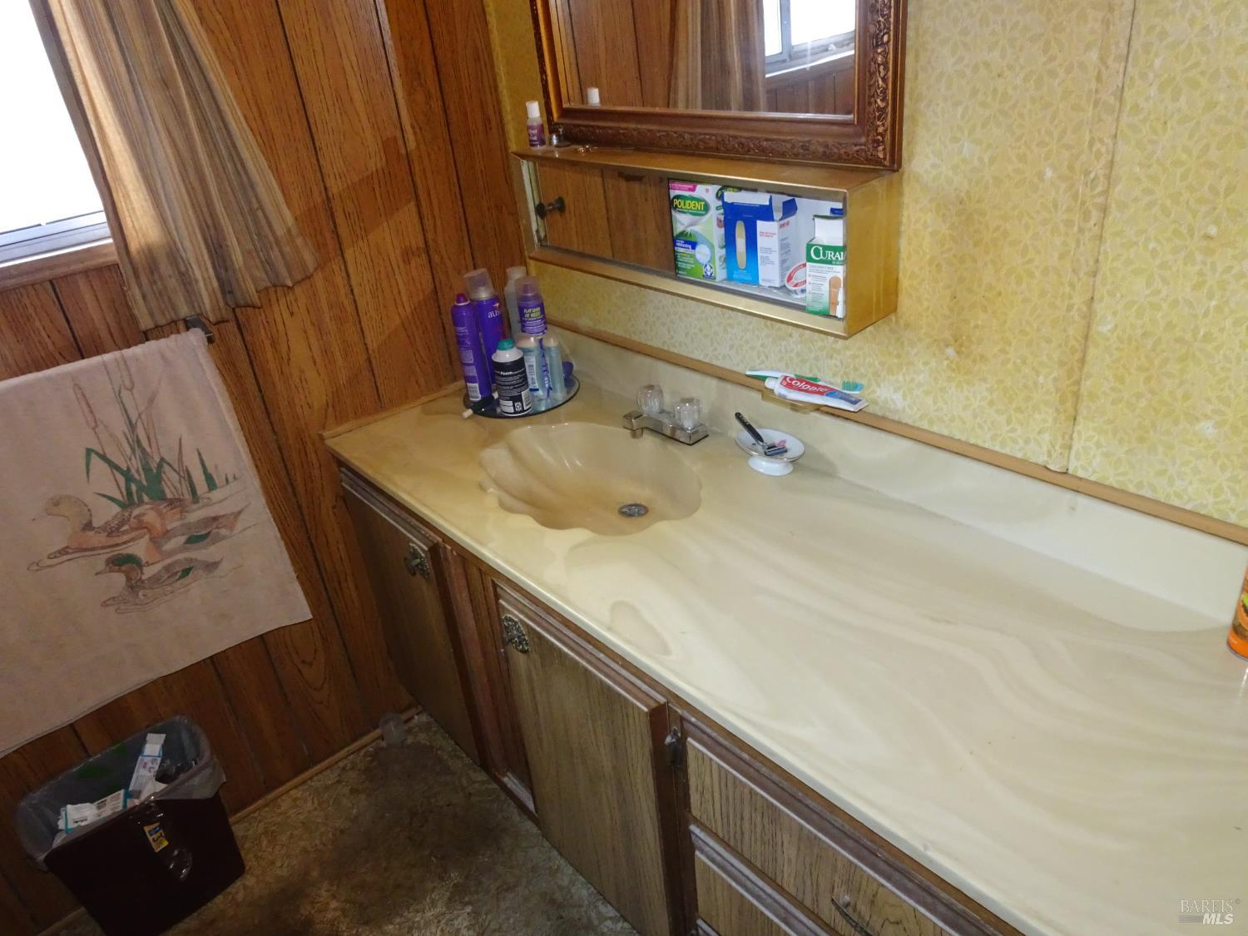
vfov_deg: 56.8
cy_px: 468
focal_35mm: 24
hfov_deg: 71.6
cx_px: 624
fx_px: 865
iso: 500
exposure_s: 1/30
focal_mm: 4.1
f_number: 3.5
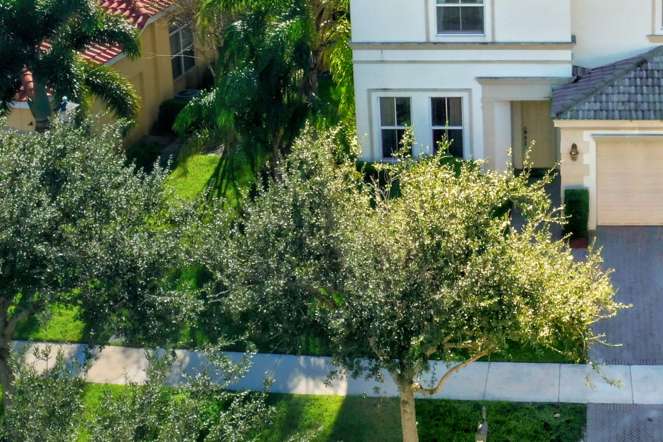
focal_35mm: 74
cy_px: -10
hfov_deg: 26.7
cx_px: 547
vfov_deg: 17.9
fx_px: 1363
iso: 100
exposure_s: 1/400
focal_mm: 10.3
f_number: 9
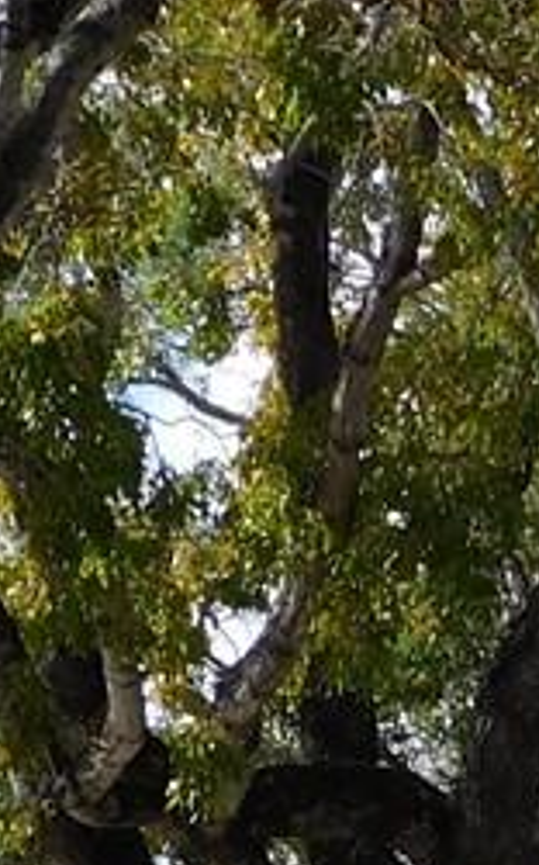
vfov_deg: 6.1
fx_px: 7977
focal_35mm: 339
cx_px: 1462
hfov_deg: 3.8
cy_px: 1214
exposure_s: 1/800
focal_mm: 9
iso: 125
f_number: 4
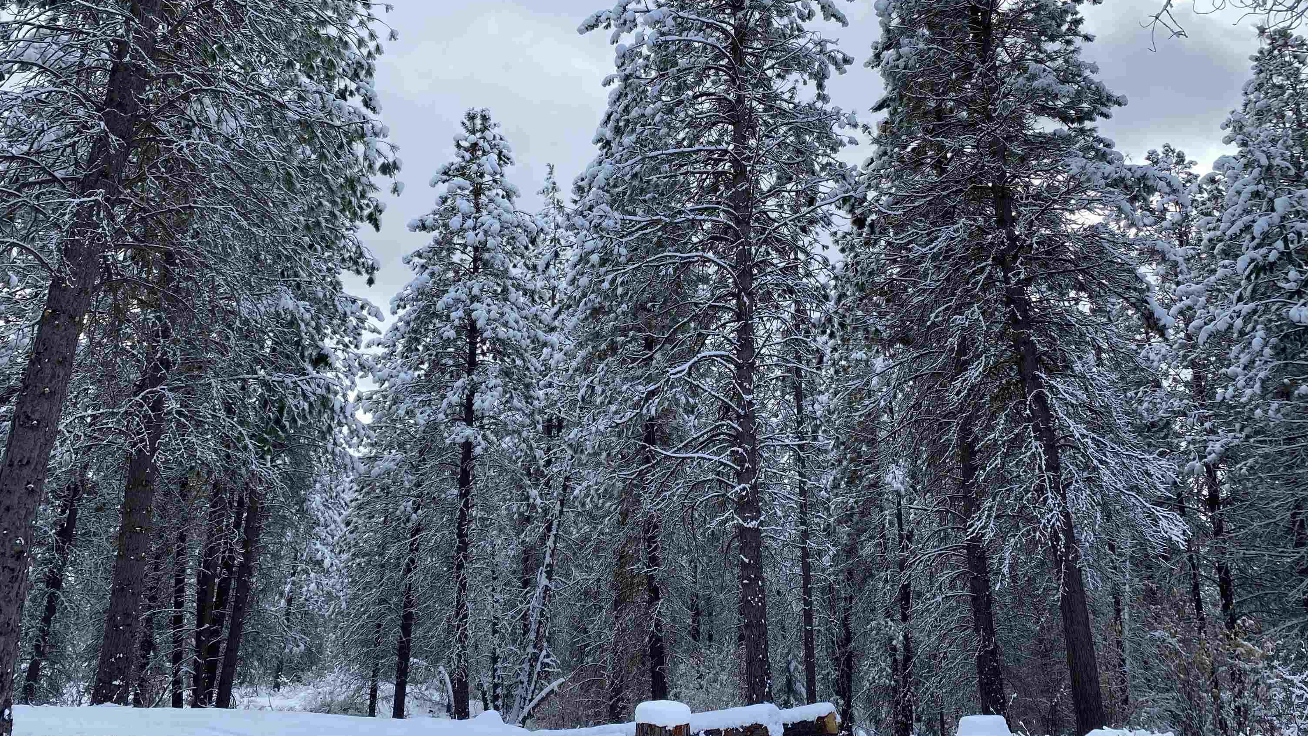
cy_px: 303
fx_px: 1006
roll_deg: -0.2
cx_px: 655
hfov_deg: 66.1
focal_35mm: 29
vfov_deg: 40.0
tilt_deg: +17.9
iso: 32
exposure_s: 1/1346
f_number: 1.8
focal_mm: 4.25
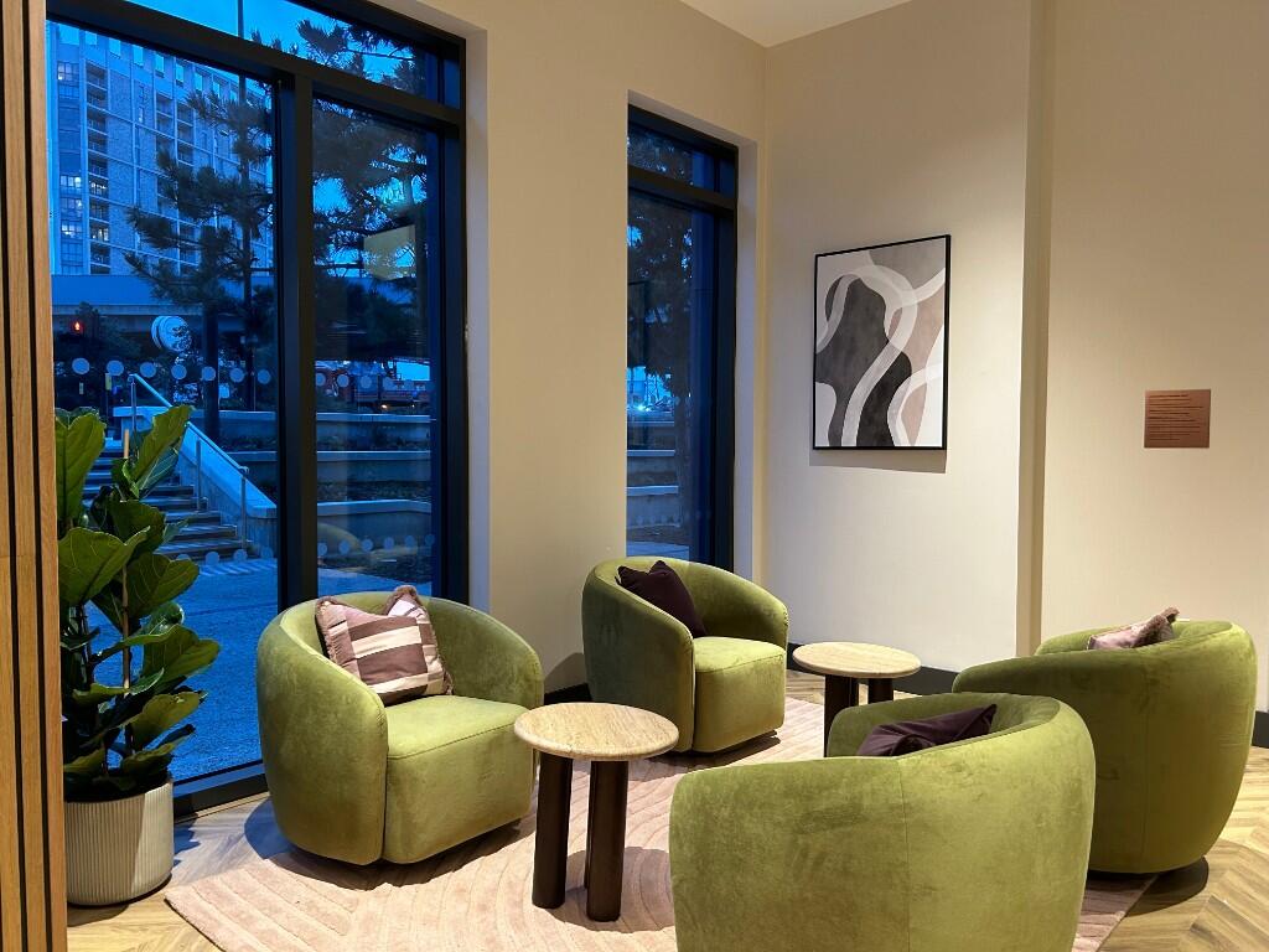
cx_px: 634
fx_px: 953
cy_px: 476
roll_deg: -0.5
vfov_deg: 53.1
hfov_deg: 67.3
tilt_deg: -1.3
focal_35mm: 26
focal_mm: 5.7
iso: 160
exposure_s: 1/50
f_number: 1.5
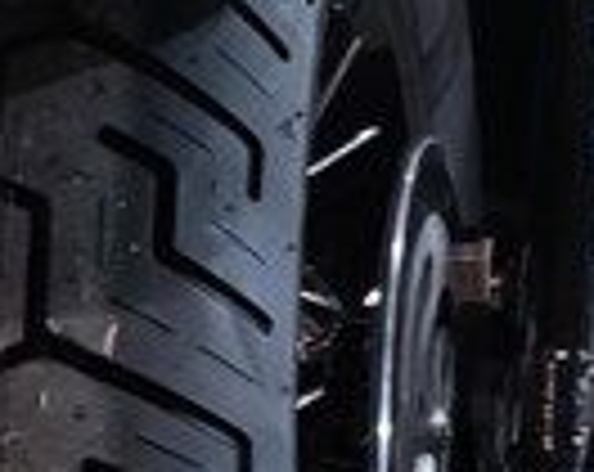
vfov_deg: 8.4
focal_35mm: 182
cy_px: 423
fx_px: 3192
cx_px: 200
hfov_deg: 10.6
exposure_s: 1/120
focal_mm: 6.3
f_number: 1.7
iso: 800
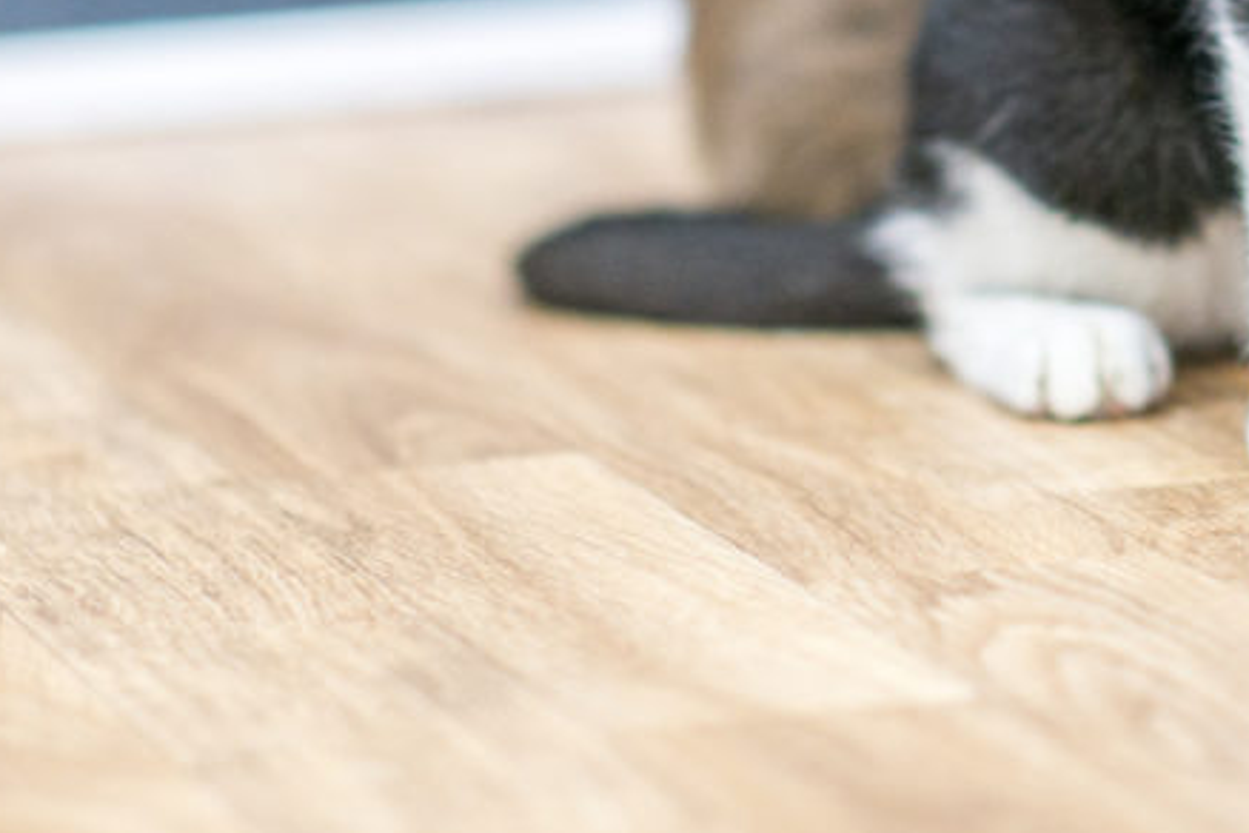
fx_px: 10095
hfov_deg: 7.0
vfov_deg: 4.7
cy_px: -551
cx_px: 1460
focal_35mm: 291
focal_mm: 85
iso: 320
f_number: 2
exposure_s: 1/250
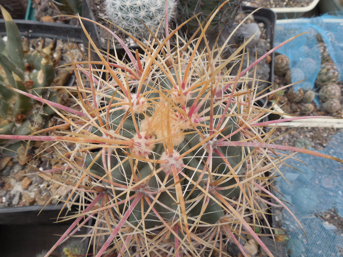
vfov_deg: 45.4
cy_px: 128
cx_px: 172
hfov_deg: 58.4
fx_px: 307
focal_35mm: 31
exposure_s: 1/80
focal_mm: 5.6
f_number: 3.6
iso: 125
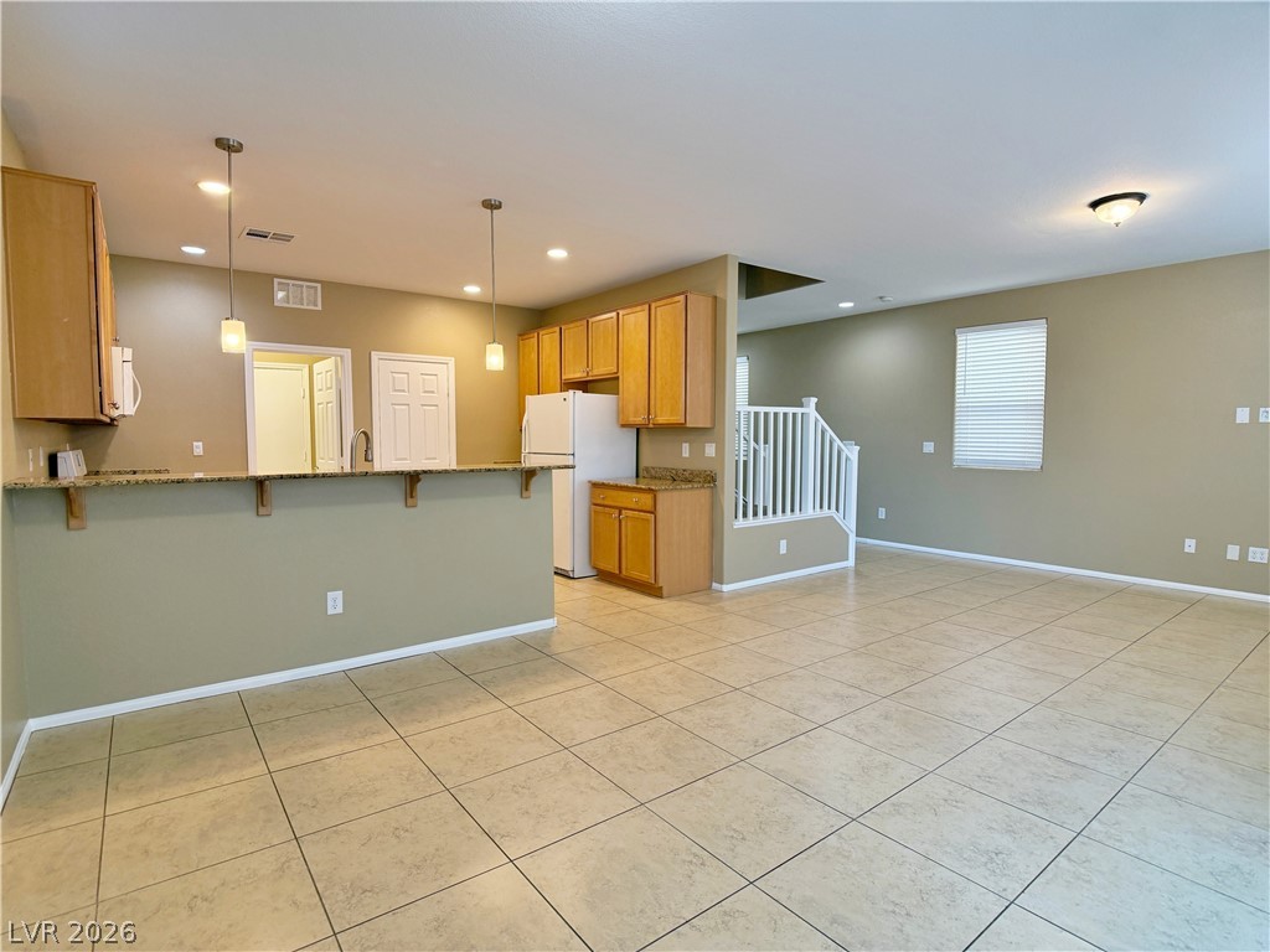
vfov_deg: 56.8
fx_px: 881
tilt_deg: -2.5
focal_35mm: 24
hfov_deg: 71.6
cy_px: 476
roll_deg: -0.6
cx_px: 635
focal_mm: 6.76
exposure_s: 1/134
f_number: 1.78
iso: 200
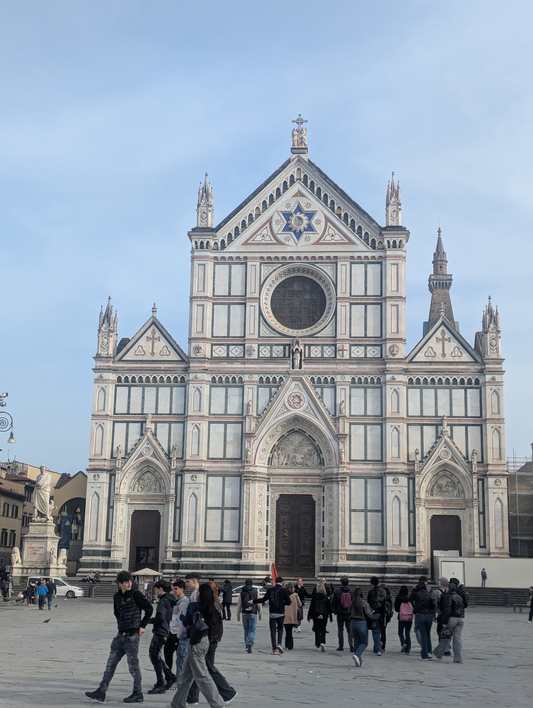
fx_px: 983
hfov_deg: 30.3
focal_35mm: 48
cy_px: 354
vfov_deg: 39.6
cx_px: 266
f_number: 1.85
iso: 57
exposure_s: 1/1616
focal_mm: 6.81
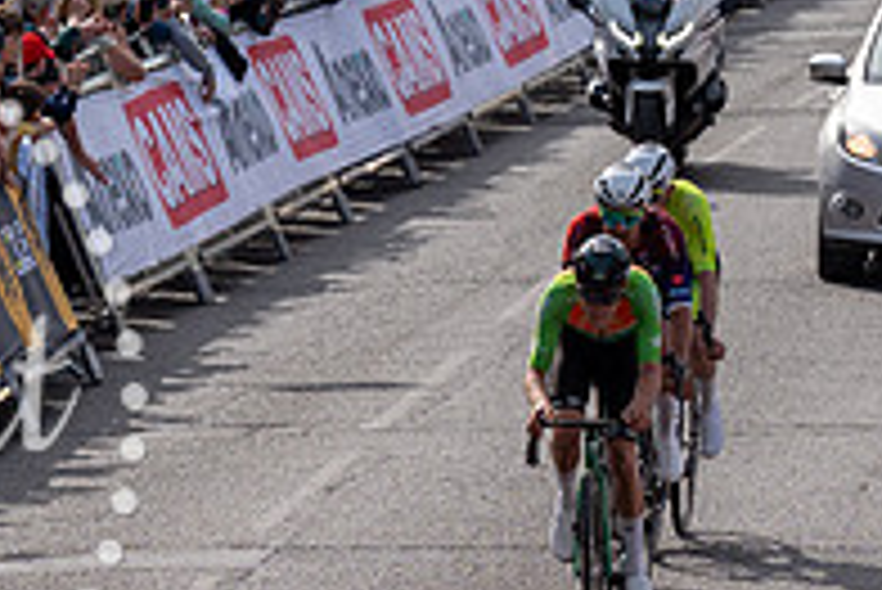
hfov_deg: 3.9
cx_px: 636
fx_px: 12798
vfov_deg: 2.6
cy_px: 7
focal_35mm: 522
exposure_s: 1/1000
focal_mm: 144
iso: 125
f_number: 4.5
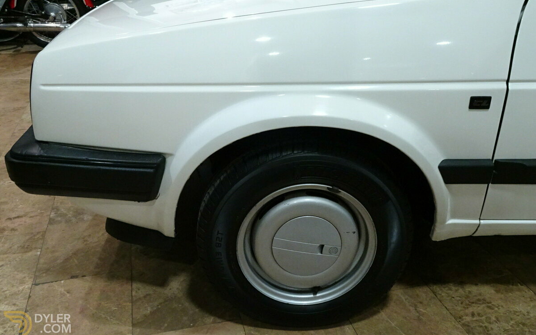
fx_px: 497
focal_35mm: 34
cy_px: 140
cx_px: 268
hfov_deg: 56.7
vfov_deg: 37.2
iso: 800
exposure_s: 1/25
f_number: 4
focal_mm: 5.43
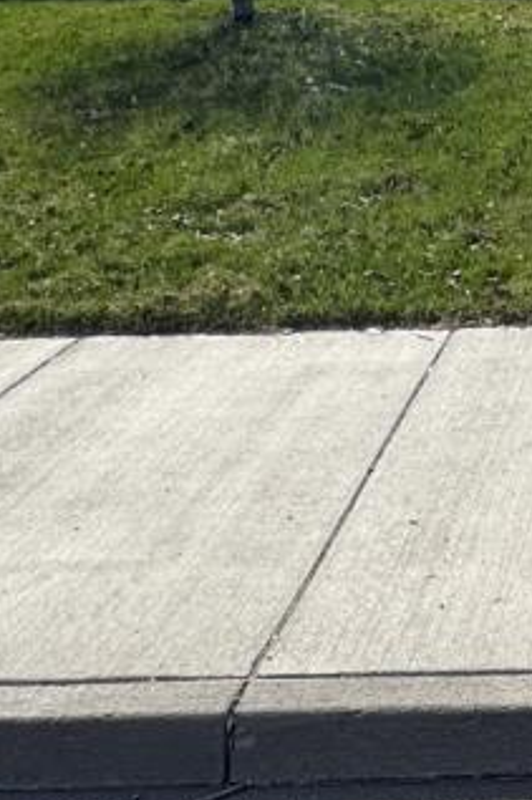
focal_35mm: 69
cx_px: 739
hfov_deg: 18.1
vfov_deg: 26.8
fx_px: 1531
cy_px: -87
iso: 50
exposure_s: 1/1600
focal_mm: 2.22
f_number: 2.2
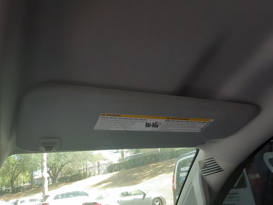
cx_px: 138
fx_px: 221
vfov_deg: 49.8
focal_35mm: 28
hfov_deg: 63.4
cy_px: 102
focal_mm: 2.91
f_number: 1.9
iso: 50
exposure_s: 1/60
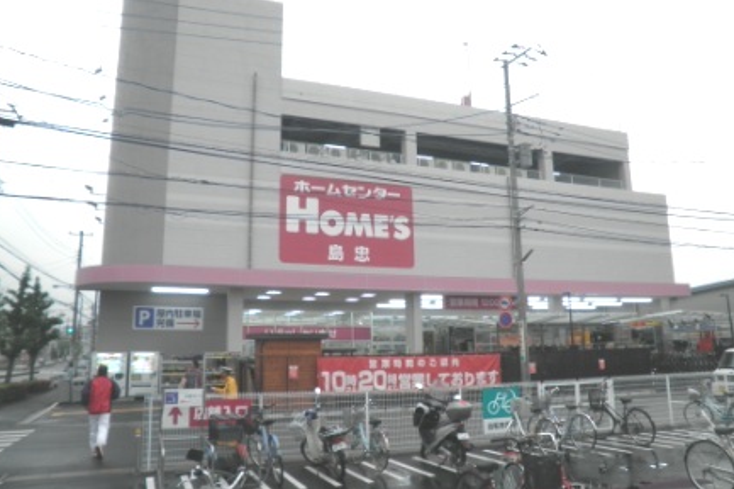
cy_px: 244
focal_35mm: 28
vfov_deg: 46.3
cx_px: 368
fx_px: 570
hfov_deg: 65.5
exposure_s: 1/125
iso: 64
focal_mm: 4.65
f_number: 2.6
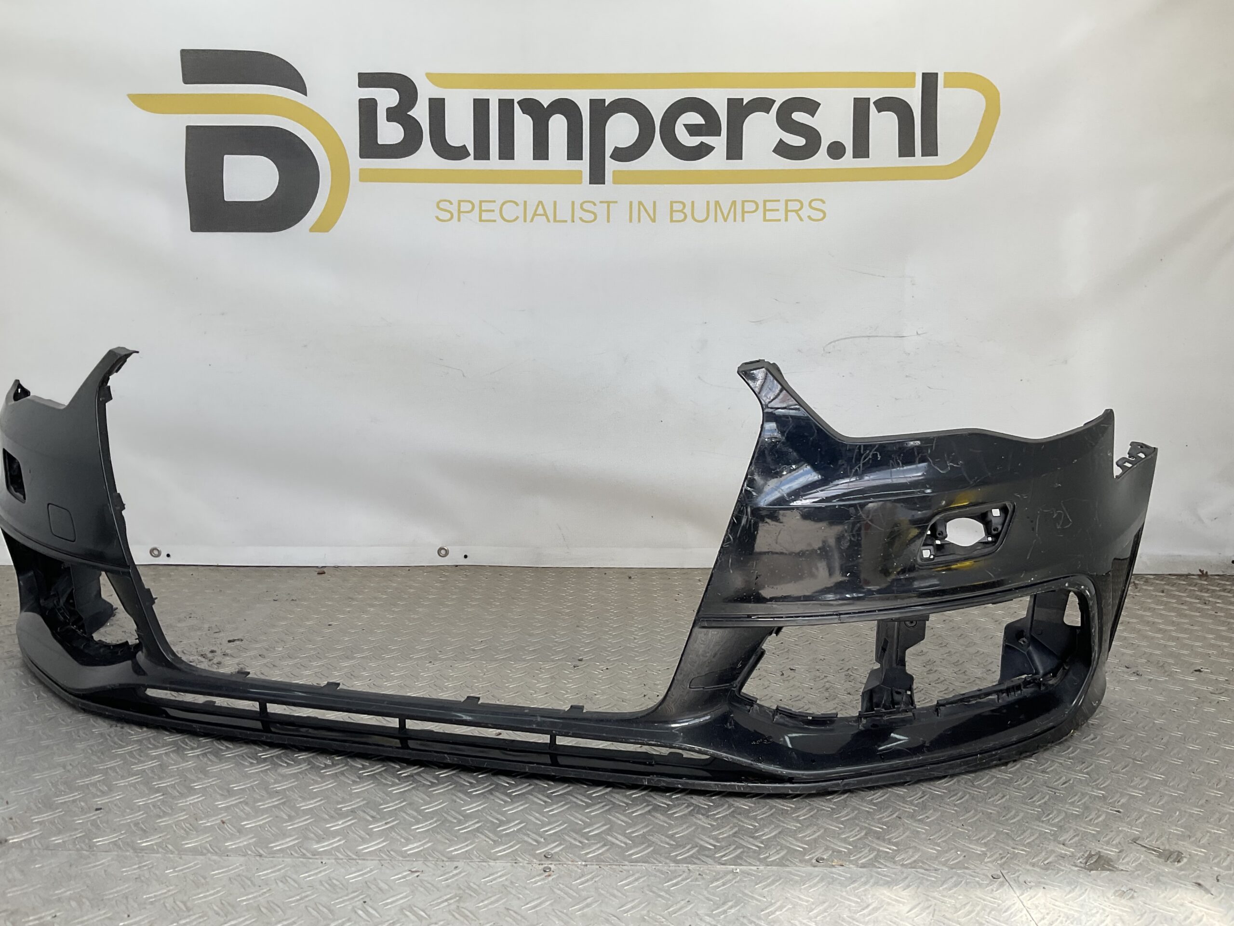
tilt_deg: -6.8
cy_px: 463
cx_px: 617
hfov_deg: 61.7
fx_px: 1034
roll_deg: -1.1
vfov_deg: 48.2
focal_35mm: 29
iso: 16
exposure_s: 1/286
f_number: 1.8
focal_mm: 3
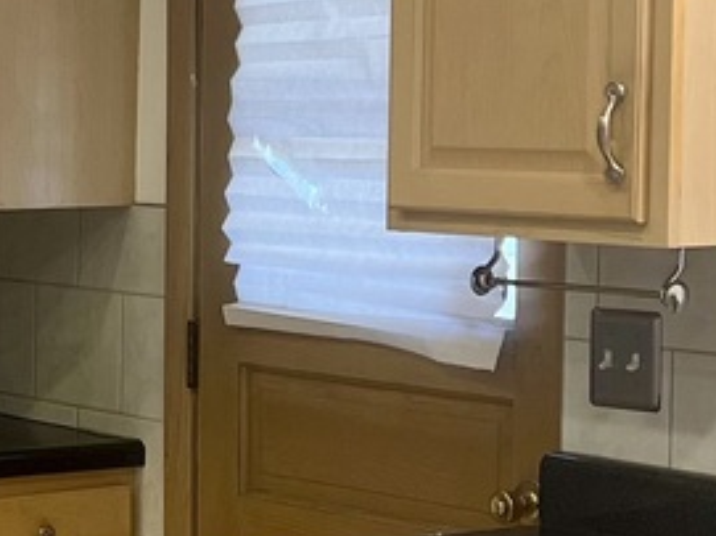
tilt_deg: -5.6
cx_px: -177
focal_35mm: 138
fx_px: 2853
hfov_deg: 13.8
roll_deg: +0.8
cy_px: 341
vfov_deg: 10.7
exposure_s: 1/120
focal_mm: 5.7
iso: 125
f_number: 1.5
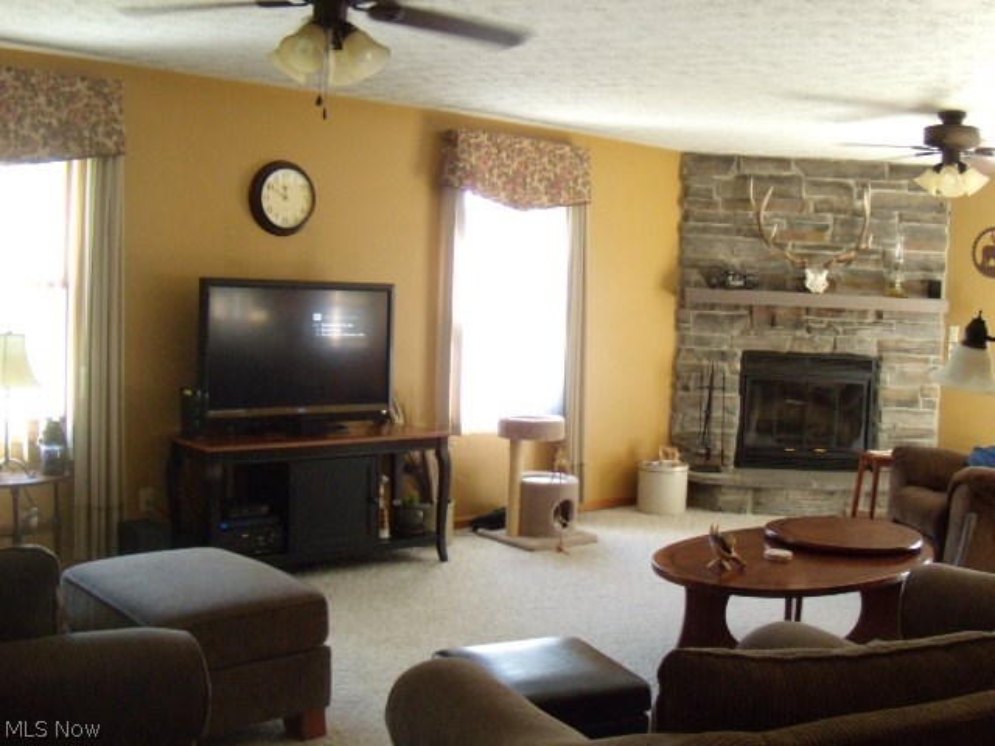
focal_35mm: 36
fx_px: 1035
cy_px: 373
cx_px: 498
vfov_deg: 39.7
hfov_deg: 51.4
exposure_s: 1/25
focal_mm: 6.4
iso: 400
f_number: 3.6
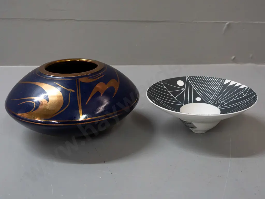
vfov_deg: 36.0
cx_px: 132
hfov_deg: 46.8
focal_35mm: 40
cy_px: 100
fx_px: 306
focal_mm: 20
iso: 3200
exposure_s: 1/160
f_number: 5.6
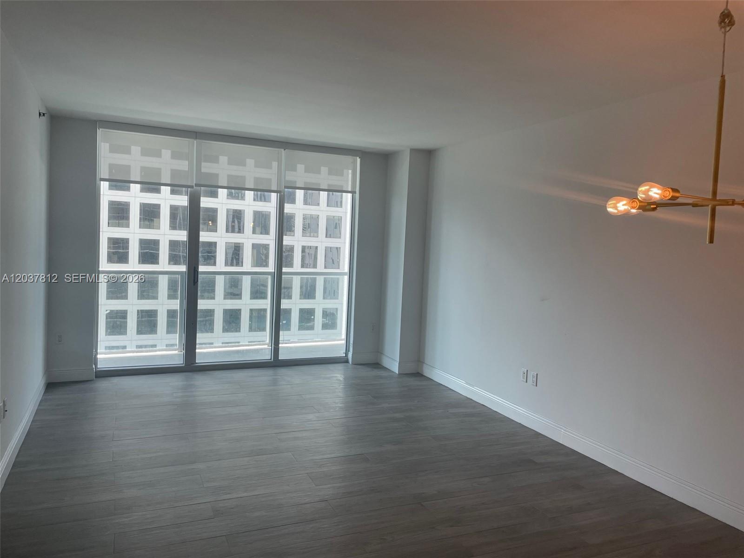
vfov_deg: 53.1
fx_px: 559
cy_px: 279
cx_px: 372
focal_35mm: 26
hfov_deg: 67.3
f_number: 1.6
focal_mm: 4.2
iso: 32
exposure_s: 1/269
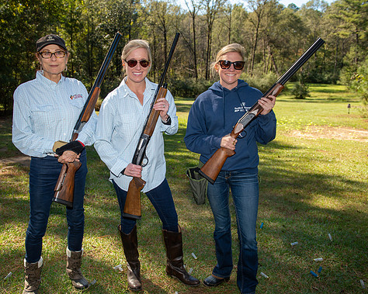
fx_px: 338
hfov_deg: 56.8
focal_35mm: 31
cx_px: 151
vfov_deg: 47.1
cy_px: 148
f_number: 4.5
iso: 125
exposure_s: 1/200
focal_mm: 27
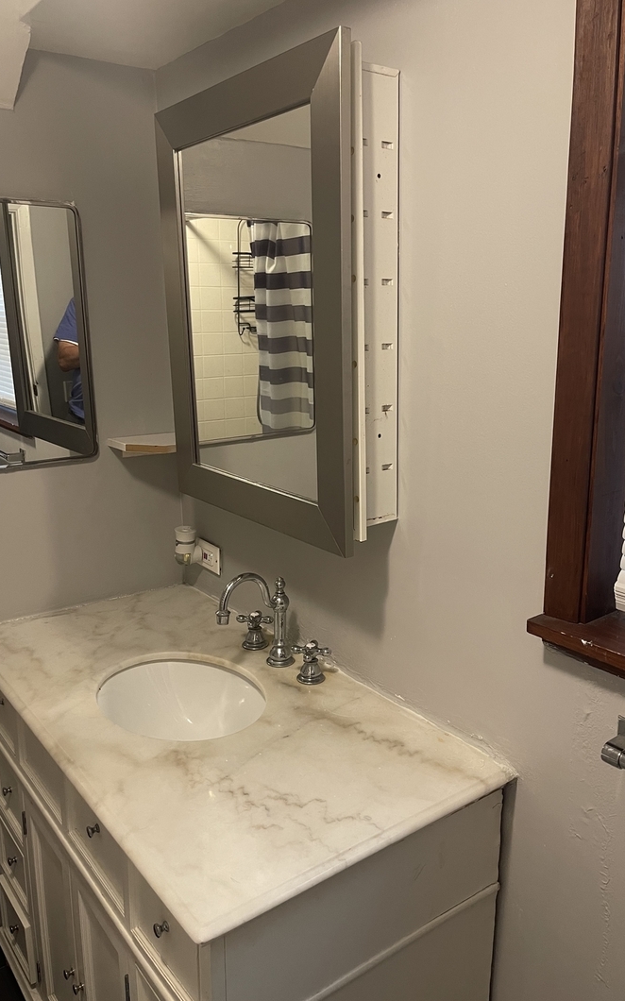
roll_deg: +1.2
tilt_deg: -12.2
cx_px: 346
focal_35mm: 27
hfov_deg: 45.9
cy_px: 502
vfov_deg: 68.4
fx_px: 736
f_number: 1.6
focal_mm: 5.1
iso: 250
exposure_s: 1/60
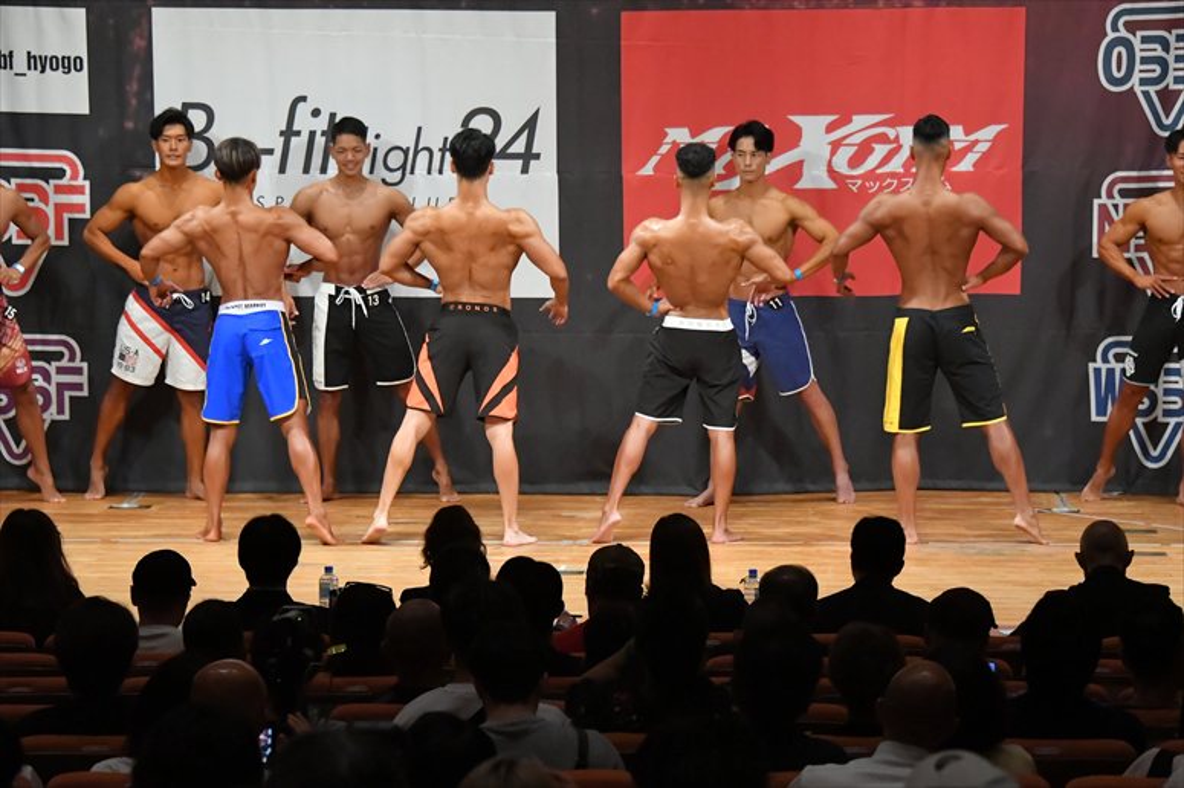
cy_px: 394
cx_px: 592
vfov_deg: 8.7
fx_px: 5161
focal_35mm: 157
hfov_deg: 13.1
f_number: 5.6
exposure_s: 1/400
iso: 9000
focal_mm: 105
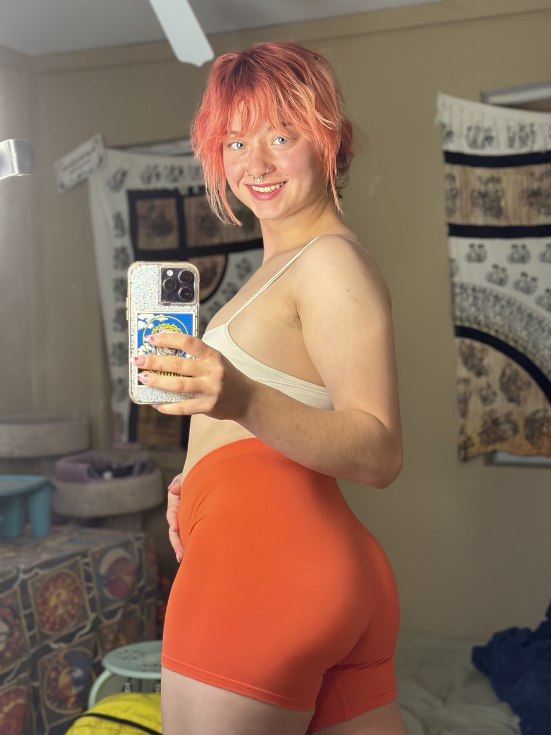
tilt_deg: -8.2
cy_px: 368
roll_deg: +1.1
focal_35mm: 48
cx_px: 276
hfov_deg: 30.3
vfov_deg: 39.7
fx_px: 1019
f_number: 1.78
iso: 500
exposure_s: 1/40
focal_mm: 6.86
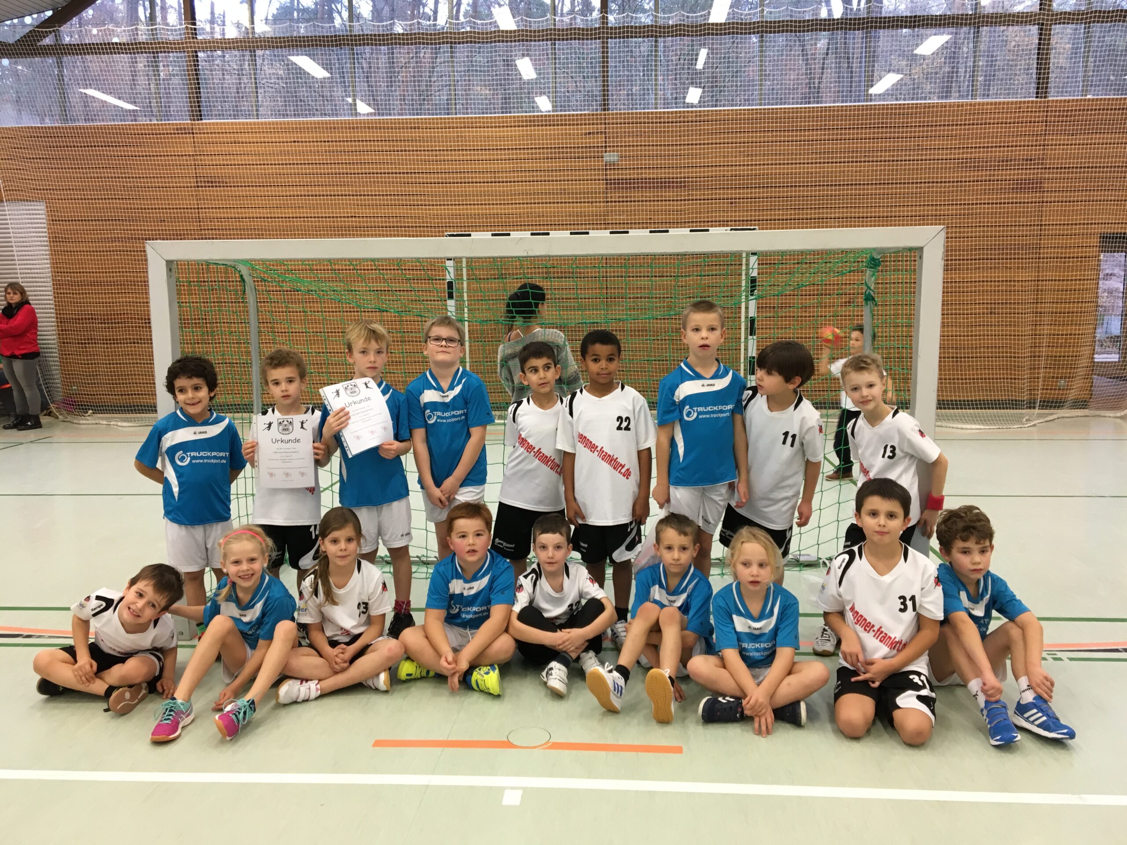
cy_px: 422
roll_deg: +0.7
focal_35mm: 29
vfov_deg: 48.2
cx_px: 564
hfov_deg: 61.7
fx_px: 944
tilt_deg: -8.2
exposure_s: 1/33
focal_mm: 4.15
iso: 80
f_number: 2.2
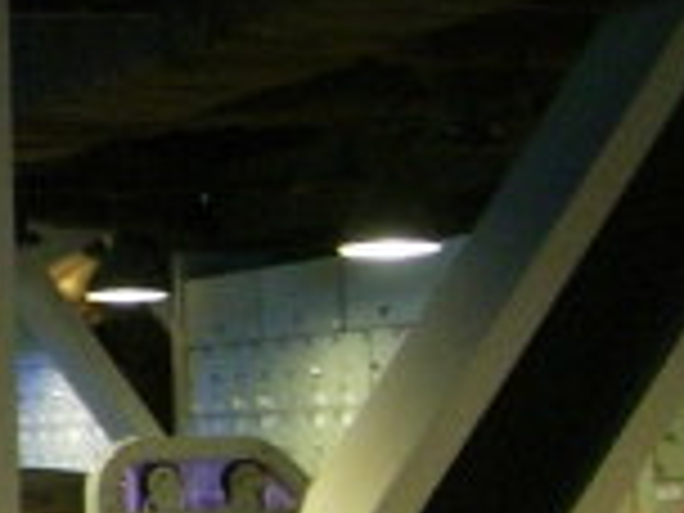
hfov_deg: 9.7
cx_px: -781
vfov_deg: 7.9
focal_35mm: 188
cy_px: 274
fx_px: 3715
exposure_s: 1/11.6
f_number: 2.8
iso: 200
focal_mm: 7.8
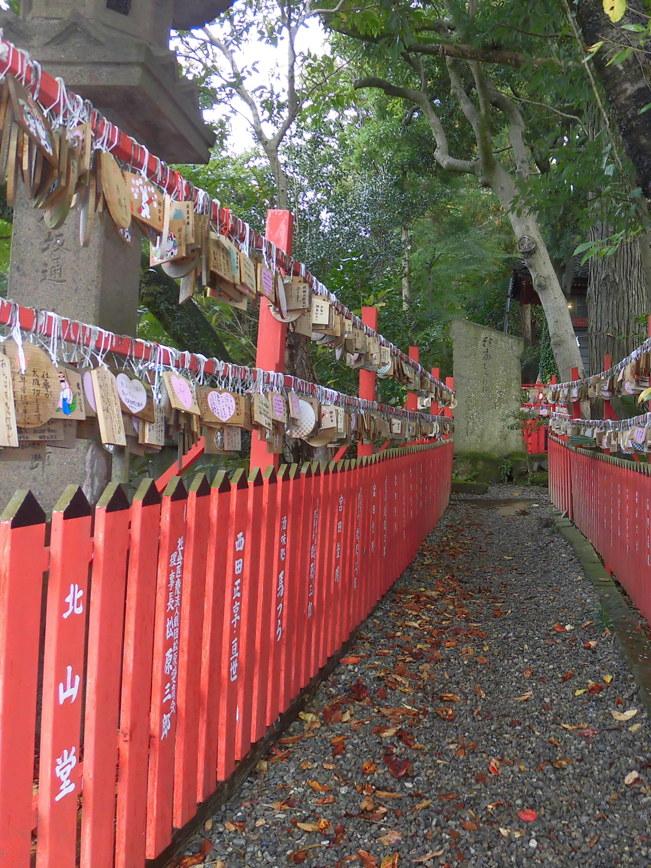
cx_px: 519
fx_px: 828
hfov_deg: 41.2
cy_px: 447
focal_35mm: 33
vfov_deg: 55.3
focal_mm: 4.3
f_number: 3.1
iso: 100
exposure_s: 1/50
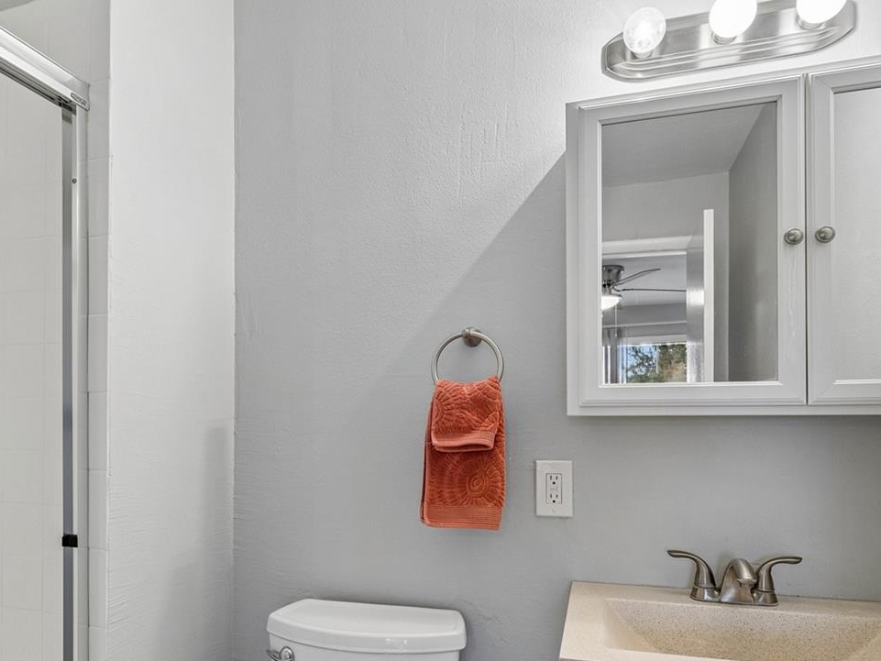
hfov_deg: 71.3
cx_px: 385
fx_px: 611
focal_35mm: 24
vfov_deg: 56.2
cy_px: 408
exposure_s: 1/4
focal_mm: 10
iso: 100
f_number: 5.6
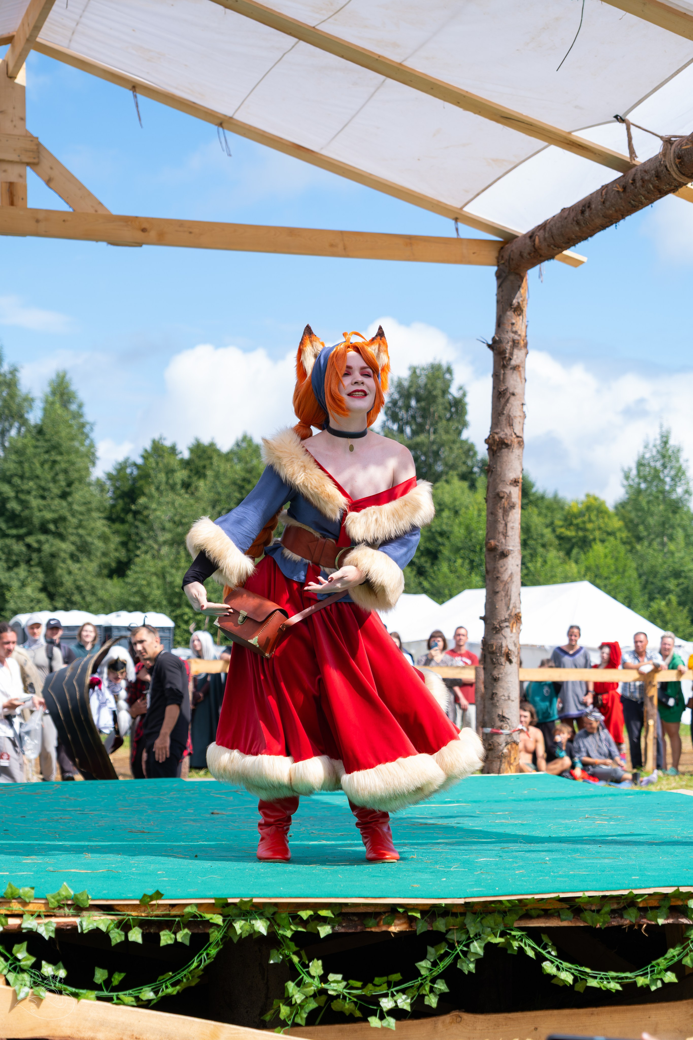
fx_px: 1790
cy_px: 520
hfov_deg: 21.9
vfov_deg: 32.4
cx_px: 346
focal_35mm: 62
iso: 200
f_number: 3.2
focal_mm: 41.4
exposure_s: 1/1250
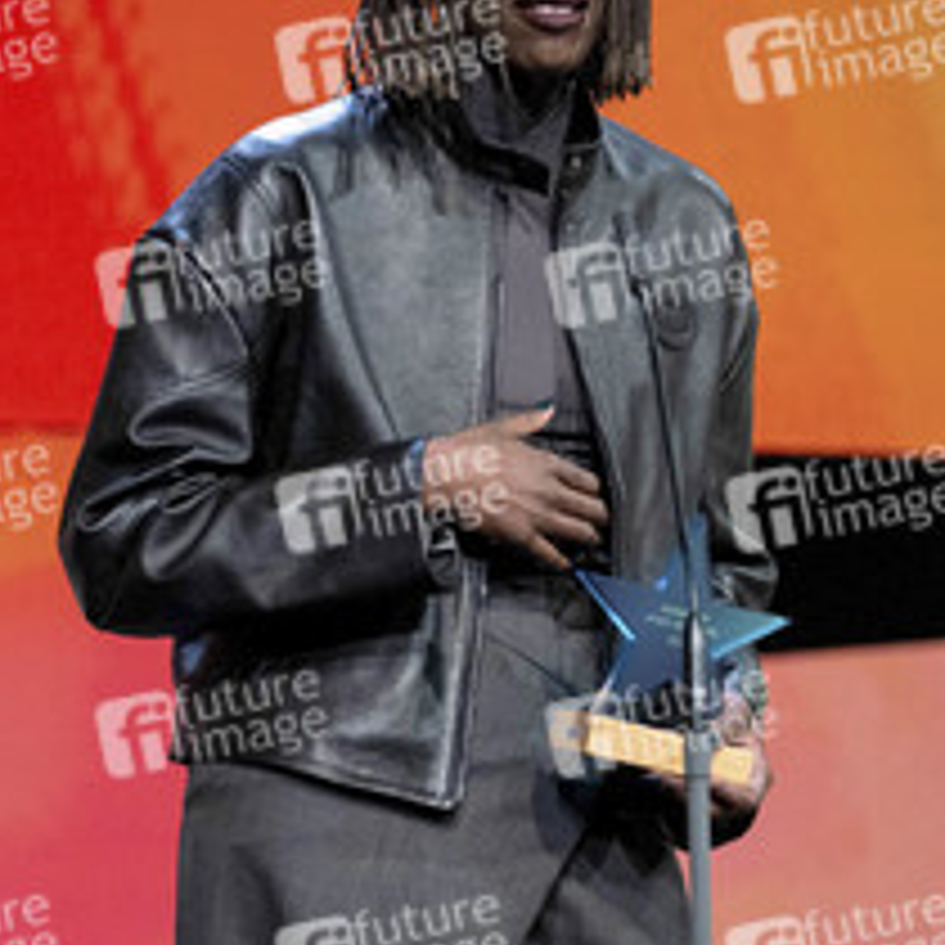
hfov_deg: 7.1
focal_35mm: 248
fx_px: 7660
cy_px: 387
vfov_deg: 7.1
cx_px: 272
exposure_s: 1/250
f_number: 2.8
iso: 3200
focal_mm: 90.6
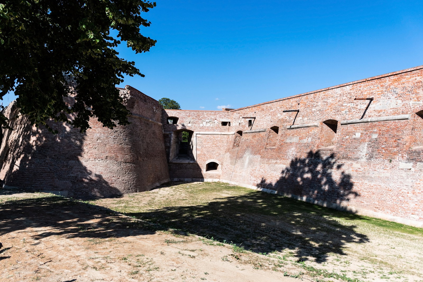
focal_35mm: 27
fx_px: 317
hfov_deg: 67.4
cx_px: 212
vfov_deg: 47.9
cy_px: 141
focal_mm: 18
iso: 200
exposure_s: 1/2500
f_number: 4.5
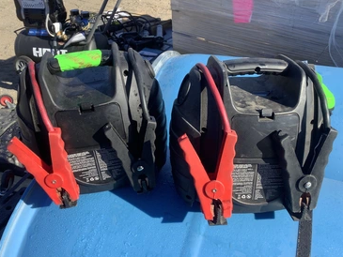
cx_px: 175
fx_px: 337
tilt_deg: -34.9
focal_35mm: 34
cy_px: 133
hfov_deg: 53.9
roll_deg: +0.3
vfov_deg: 41.8
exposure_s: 1/509
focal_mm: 3.3
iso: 25
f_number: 2.4
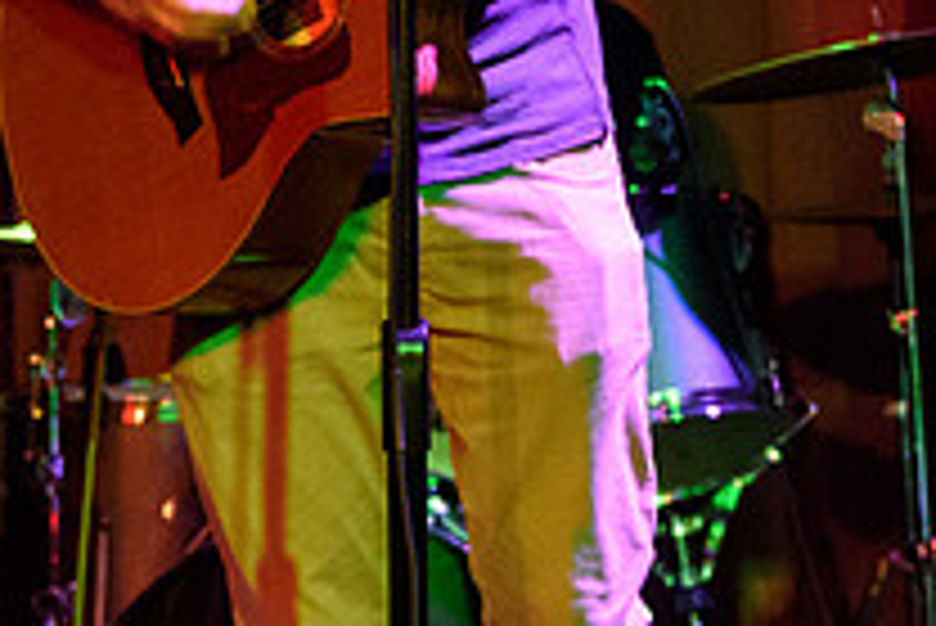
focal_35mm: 103
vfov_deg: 12.5
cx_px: 734
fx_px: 2680
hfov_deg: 19.6
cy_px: -365
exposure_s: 1/80
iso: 3200
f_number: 3.2
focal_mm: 32
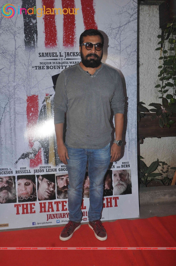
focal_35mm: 33
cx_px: 88
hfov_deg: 39.9
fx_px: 243
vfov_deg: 57.3
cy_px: 133
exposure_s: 1/200
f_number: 9
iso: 800
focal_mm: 22
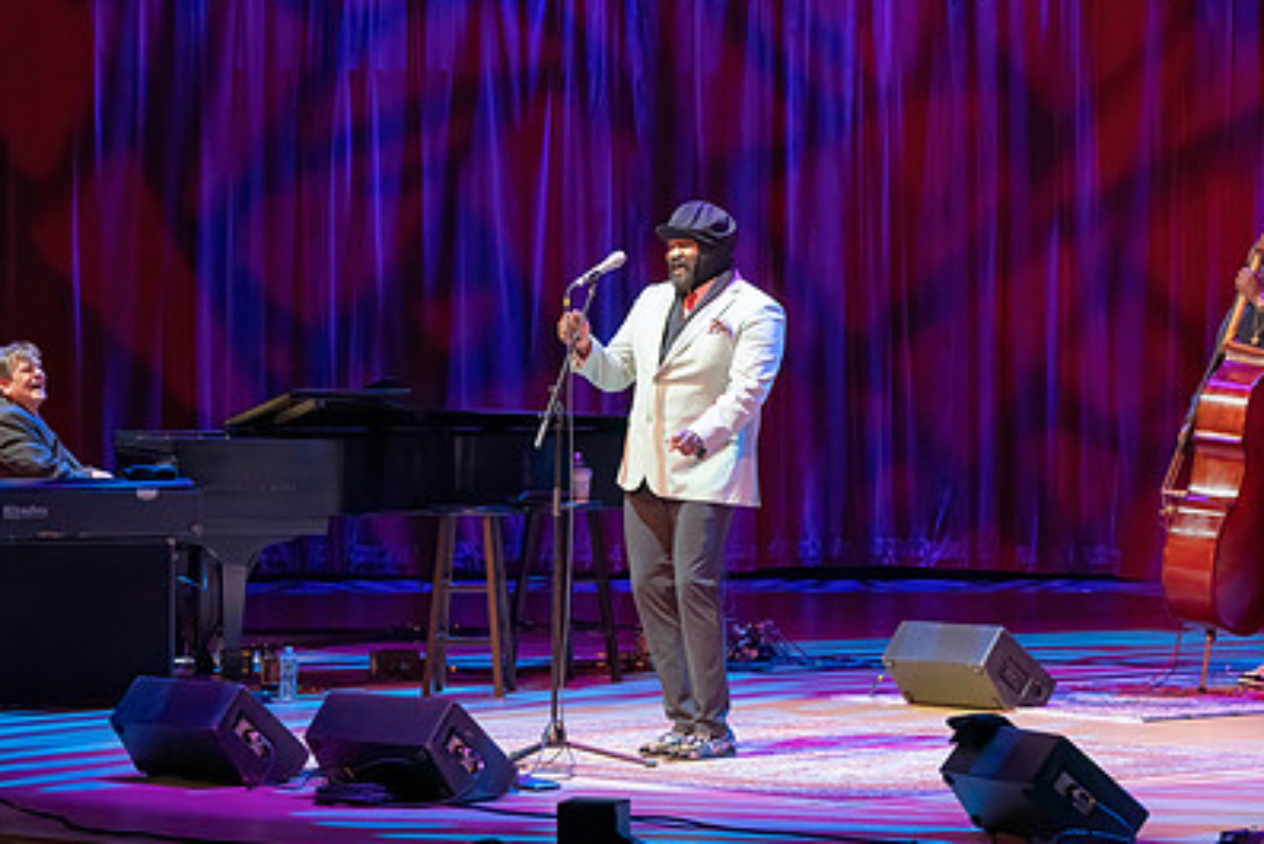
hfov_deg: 13.3
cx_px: 723
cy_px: 240
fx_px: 5409
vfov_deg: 8.9
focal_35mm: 154
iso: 6400
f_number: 5.6
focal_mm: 100
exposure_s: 1/320
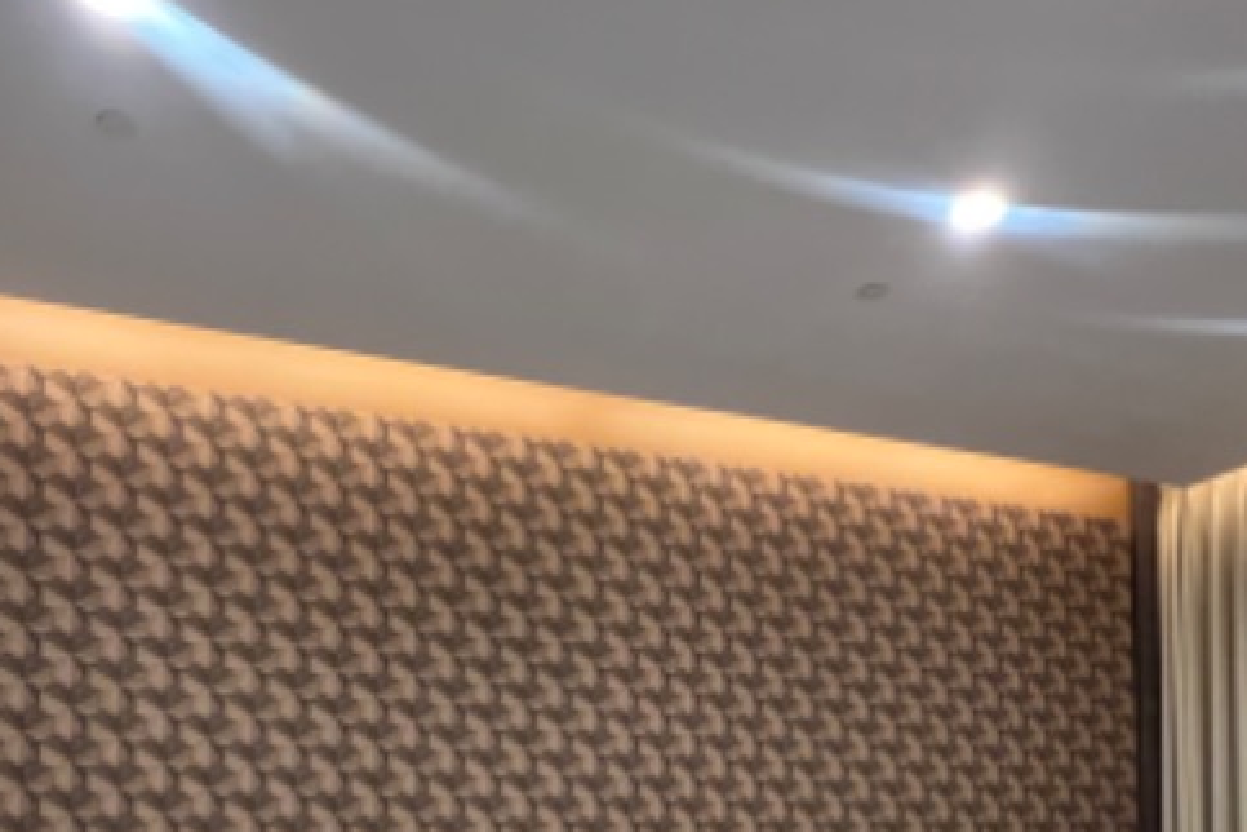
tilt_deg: +3.3
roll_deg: -0.6
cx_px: 532
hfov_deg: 65.1
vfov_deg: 41.0
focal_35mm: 28
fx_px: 970
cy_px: 816
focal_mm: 1.57
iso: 500
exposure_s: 1/50
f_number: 1.8
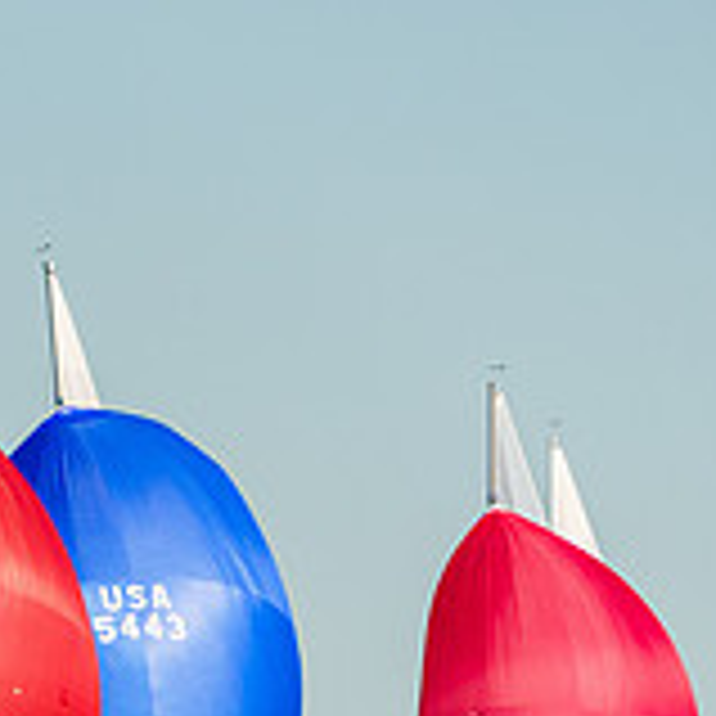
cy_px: 831
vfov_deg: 2.1
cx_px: -324
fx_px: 19423
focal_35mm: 830
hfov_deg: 2.1
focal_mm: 268
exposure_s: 1/1250
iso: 320
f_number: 8
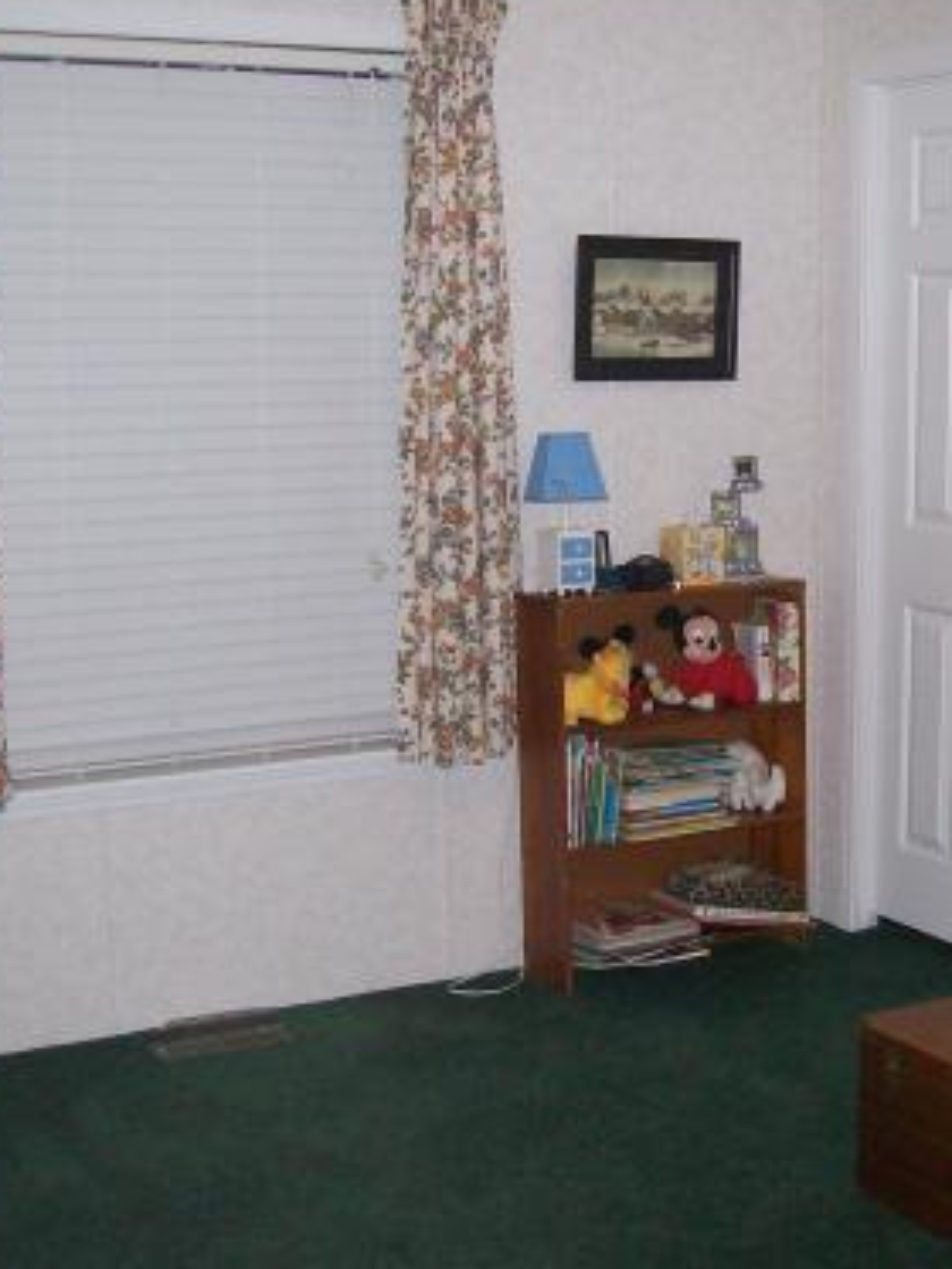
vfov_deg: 34.3
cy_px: 595
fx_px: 2052
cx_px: 721
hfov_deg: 25.8
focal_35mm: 56
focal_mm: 6
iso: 200
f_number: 2.7
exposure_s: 1/64
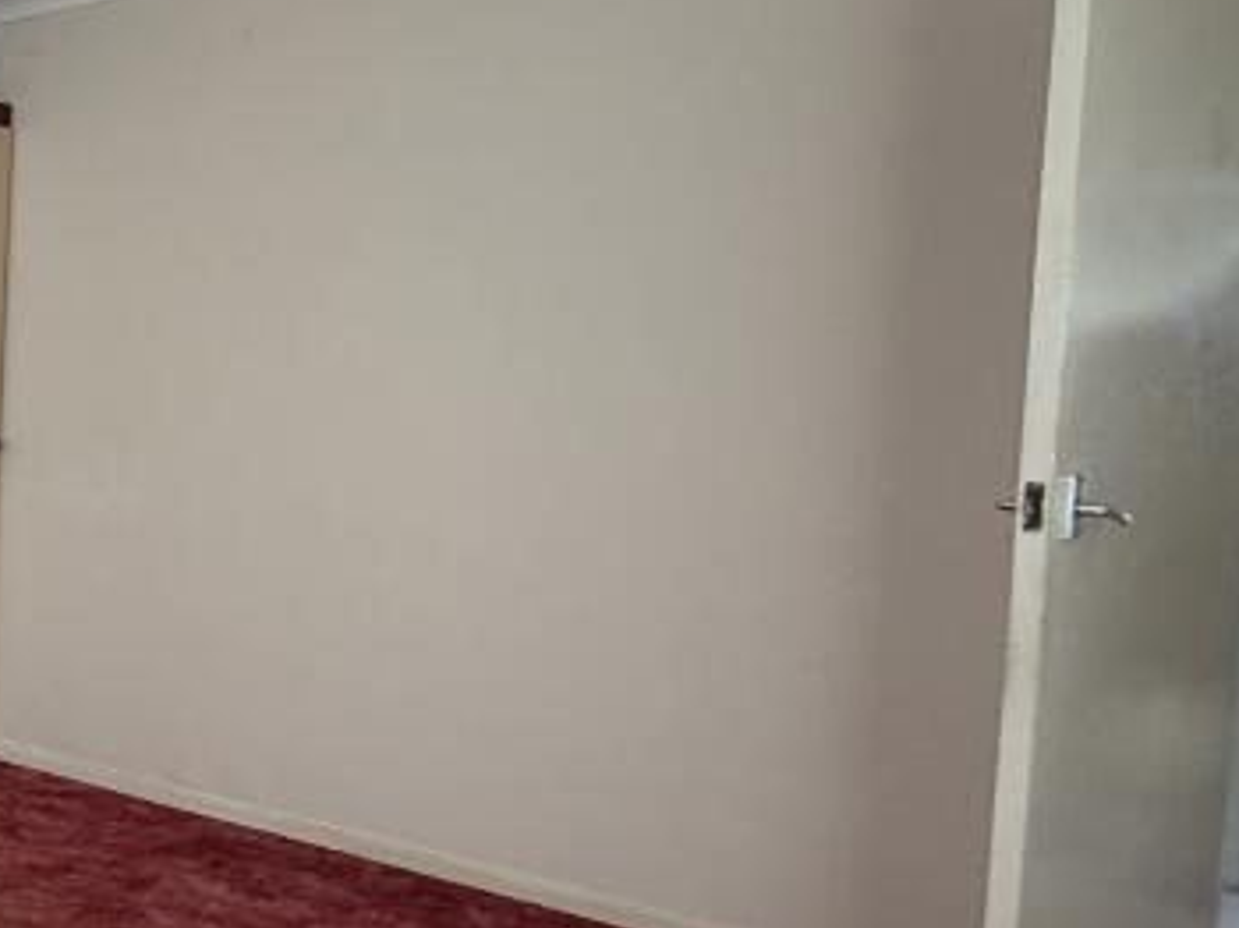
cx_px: -450
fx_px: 1466
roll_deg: -0.1
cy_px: 453
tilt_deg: -3.3
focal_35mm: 41
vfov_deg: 35.1
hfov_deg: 32.0
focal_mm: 2.22
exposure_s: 1/121
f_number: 2.2
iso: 250
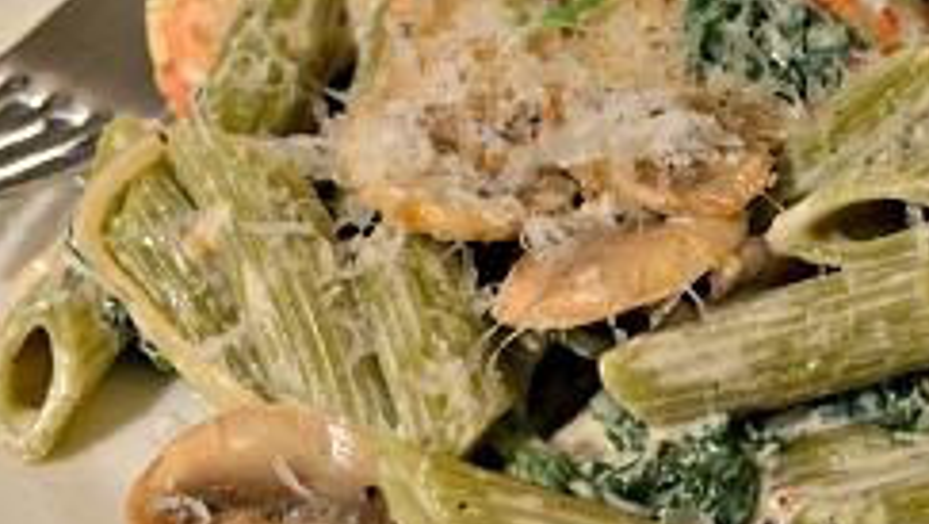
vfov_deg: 12.0
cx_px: 711
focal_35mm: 101
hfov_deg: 20.9
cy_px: 210
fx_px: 2489
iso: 1000
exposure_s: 1/15
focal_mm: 26
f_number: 4.2
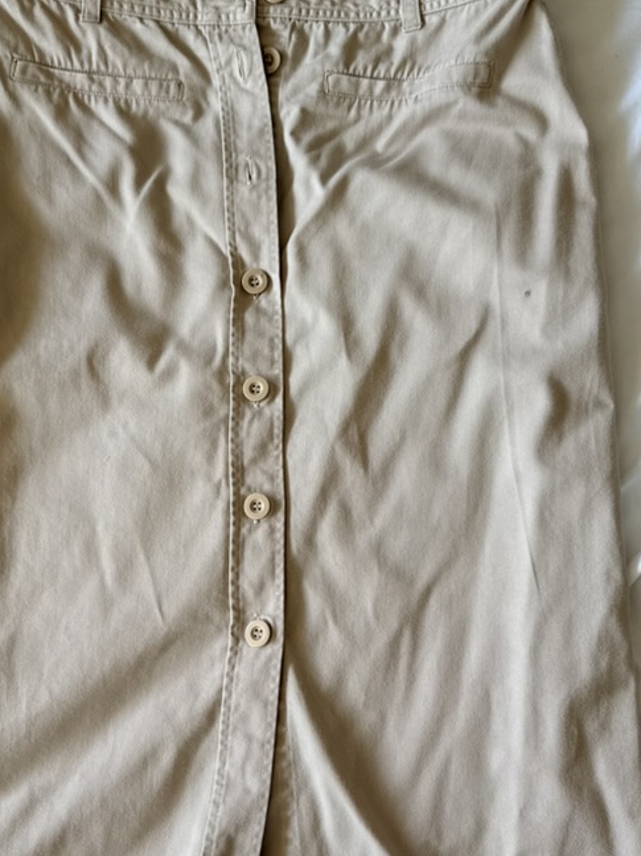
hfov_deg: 37.5
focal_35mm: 38
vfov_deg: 48.9
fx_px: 939
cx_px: 250
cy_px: 467
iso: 125
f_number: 1.78
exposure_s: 1/121
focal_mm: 6.76
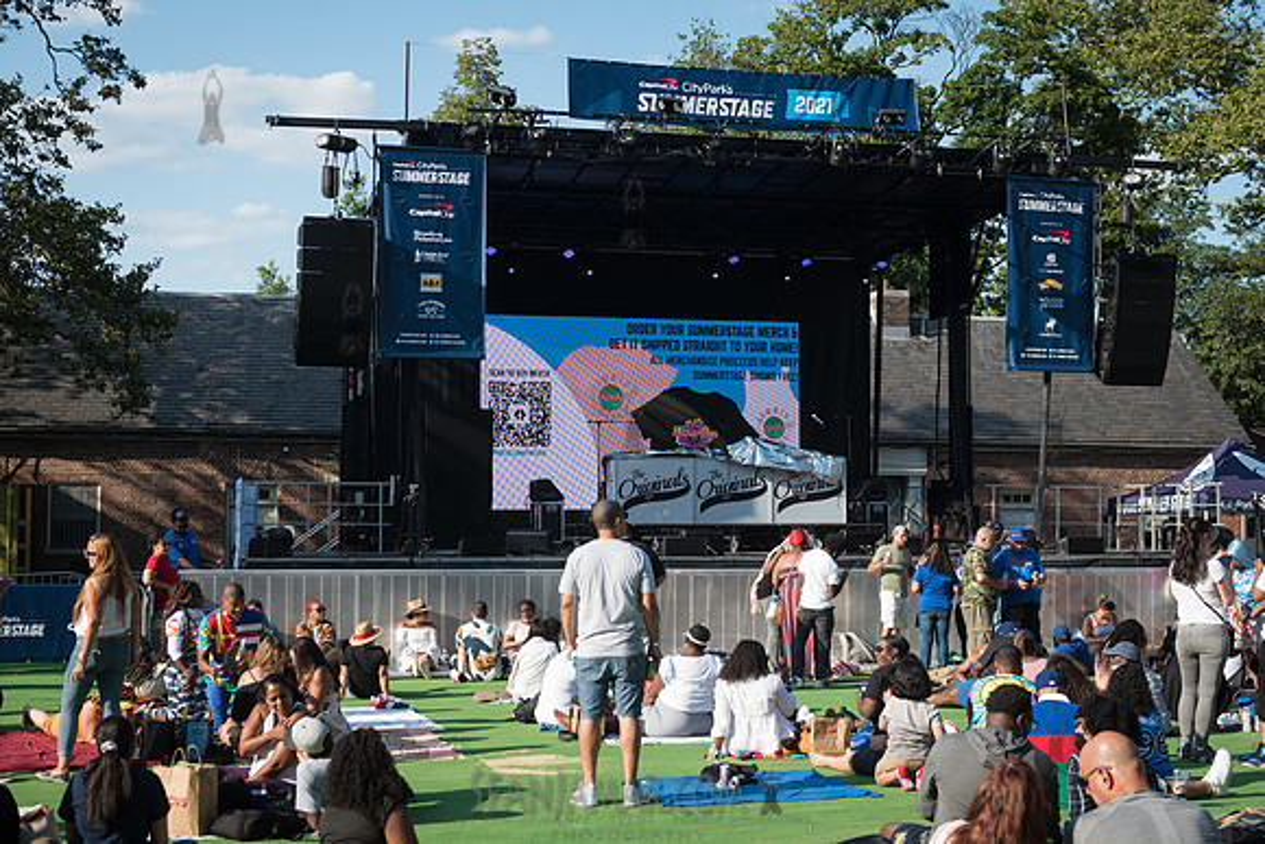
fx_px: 1775
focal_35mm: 51
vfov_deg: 26.7
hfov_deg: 39.2
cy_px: 422
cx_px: 632
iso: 200
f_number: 4
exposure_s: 1/1250
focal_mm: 48
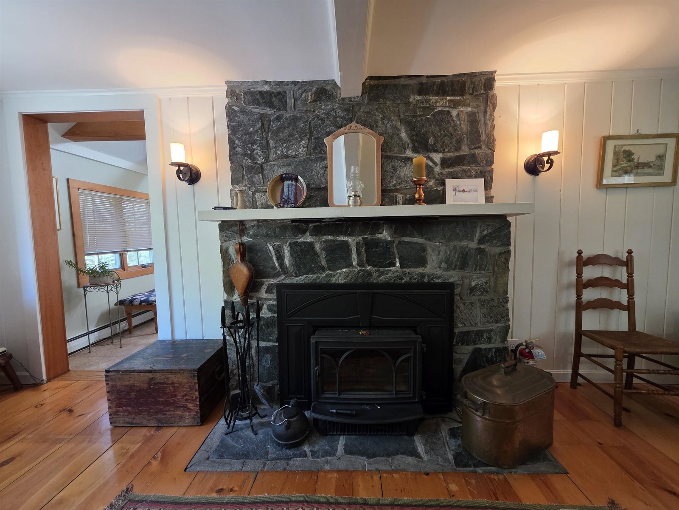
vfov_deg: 89.9
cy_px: 255
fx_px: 255
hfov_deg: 106.2
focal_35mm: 13
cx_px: 340
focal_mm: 2.2
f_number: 1.9
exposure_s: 1/60
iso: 250
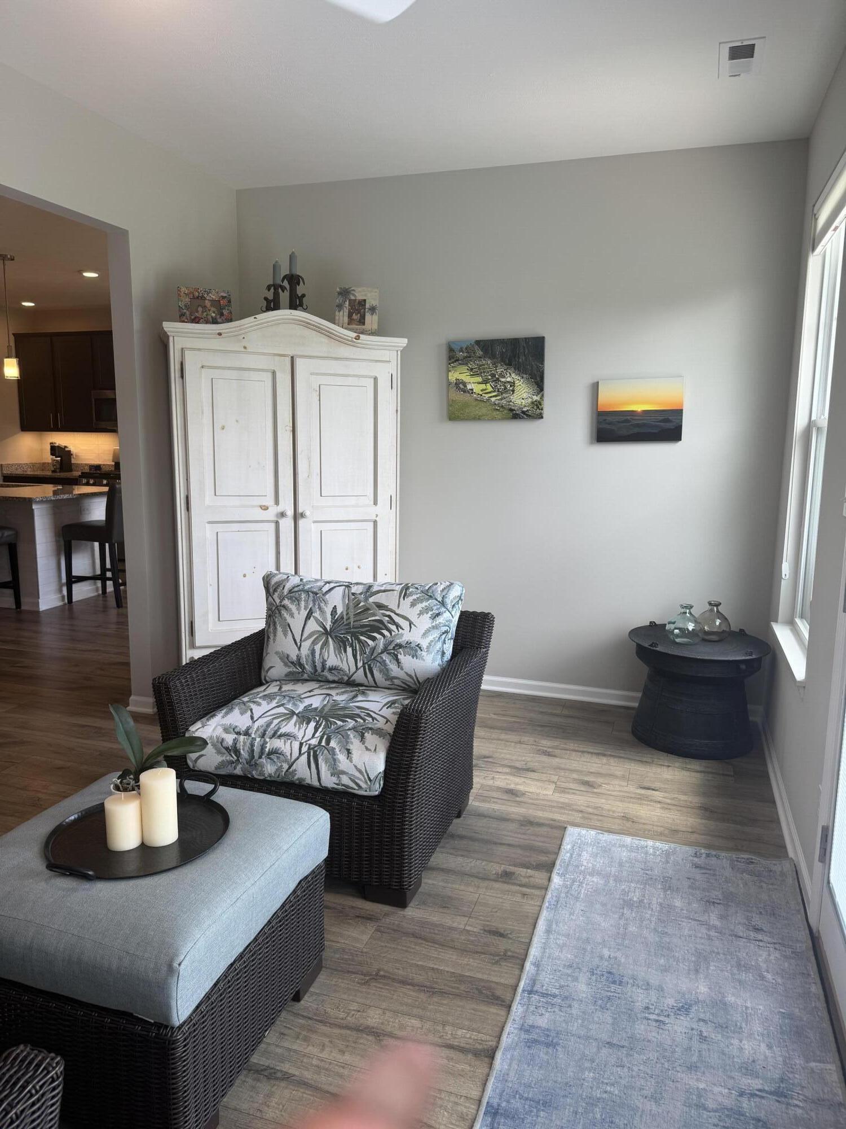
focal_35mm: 24
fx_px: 782
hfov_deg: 56.8
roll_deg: -0.2
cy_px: 564
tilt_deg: -9.2
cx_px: 423
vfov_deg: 71.6
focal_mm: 6.76
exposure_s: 1/120
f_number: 1.78
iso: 64
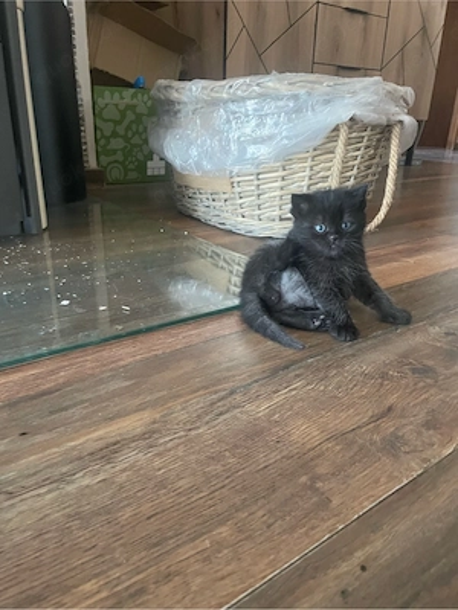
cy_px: 305
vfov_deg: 67.3
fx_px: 459
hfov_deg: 53.1
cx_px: 229
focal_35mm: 26
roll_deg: -1.4
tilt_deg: -22.0
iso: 640
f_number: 1.6
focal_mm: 4.2
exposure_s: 1/40
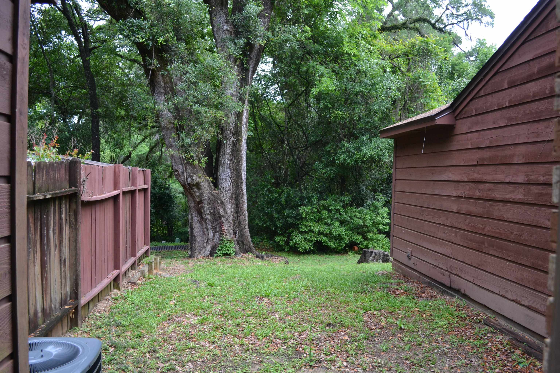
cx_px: 280
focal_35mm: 27
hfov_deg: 67.4
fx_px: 420
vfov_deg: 47.9
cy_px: 186
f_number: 5.6
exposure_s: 1/125
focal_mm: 18
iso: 280
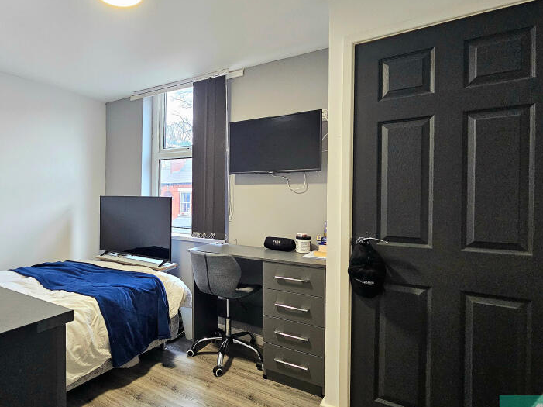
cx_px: 192
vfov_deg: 68.6
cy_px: 202
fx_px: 298
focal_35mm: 19
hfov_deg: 82.5
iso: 160
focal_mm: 2.2
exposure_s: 1/50
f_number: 2.2
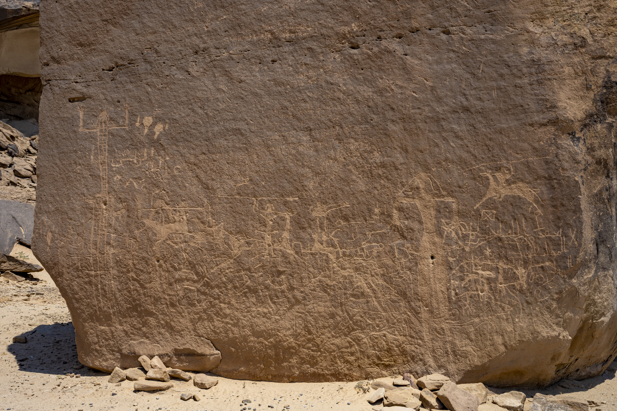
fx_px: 651
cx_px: 308
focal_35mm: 38
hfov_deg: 50.7
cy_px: 206
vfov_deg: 35.1
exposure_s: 1/500
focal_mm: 38
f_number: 11
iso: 250
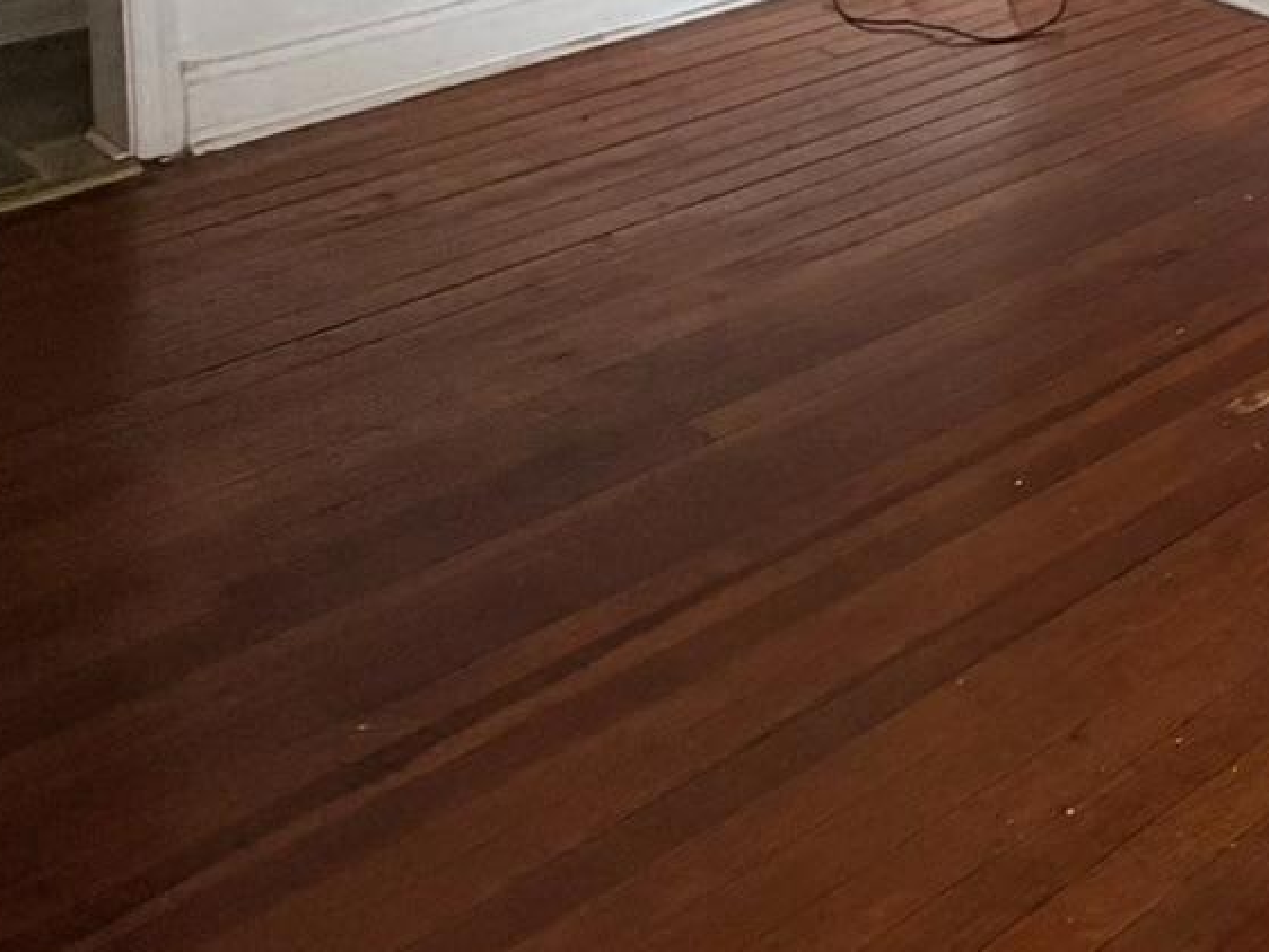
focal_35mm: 51
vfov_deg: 22.8
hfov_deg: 25.7
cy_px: -510
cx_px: 1989
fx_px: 1870
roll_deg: -1.7
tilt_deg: -2.9
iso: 320
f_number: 2.2
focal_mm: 2.22
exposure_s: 1/110
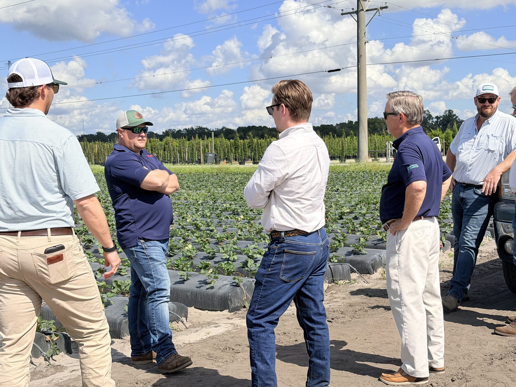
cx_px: 275
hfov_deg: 36.8
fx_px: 775
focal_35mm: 52
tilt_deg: -3.9
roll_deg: +1.0
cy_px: 207
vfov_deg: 28.0
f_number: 1.78
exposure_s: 1/7143
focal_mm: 6.76
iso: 64
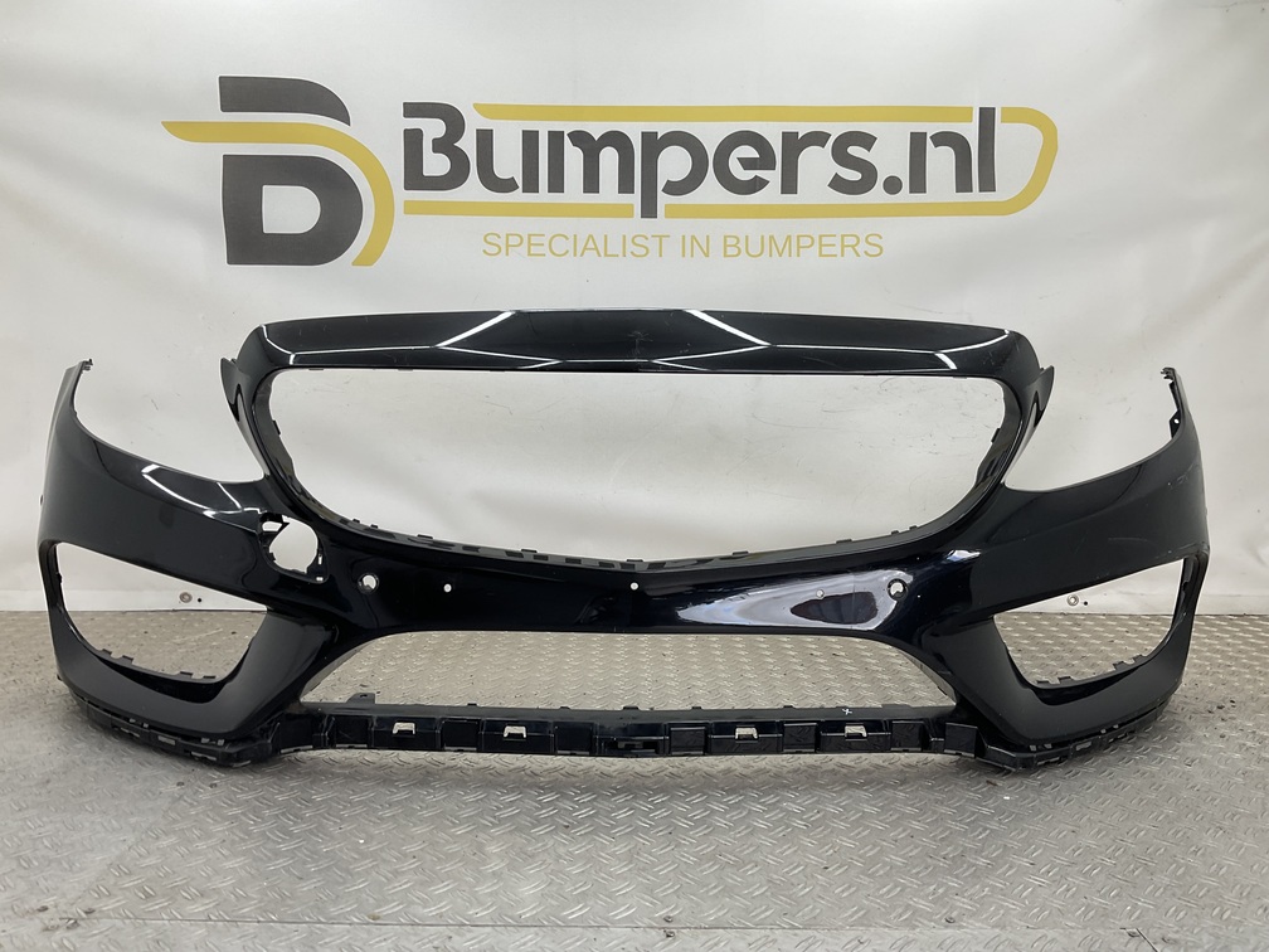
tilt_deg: -5.0
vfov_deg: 48.2
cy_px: 476
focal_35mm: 29
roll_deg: -1.2
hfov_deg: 61.7
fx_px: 1063
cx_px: 634
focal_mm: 3
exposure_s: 1/120
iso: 20
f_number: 1.8
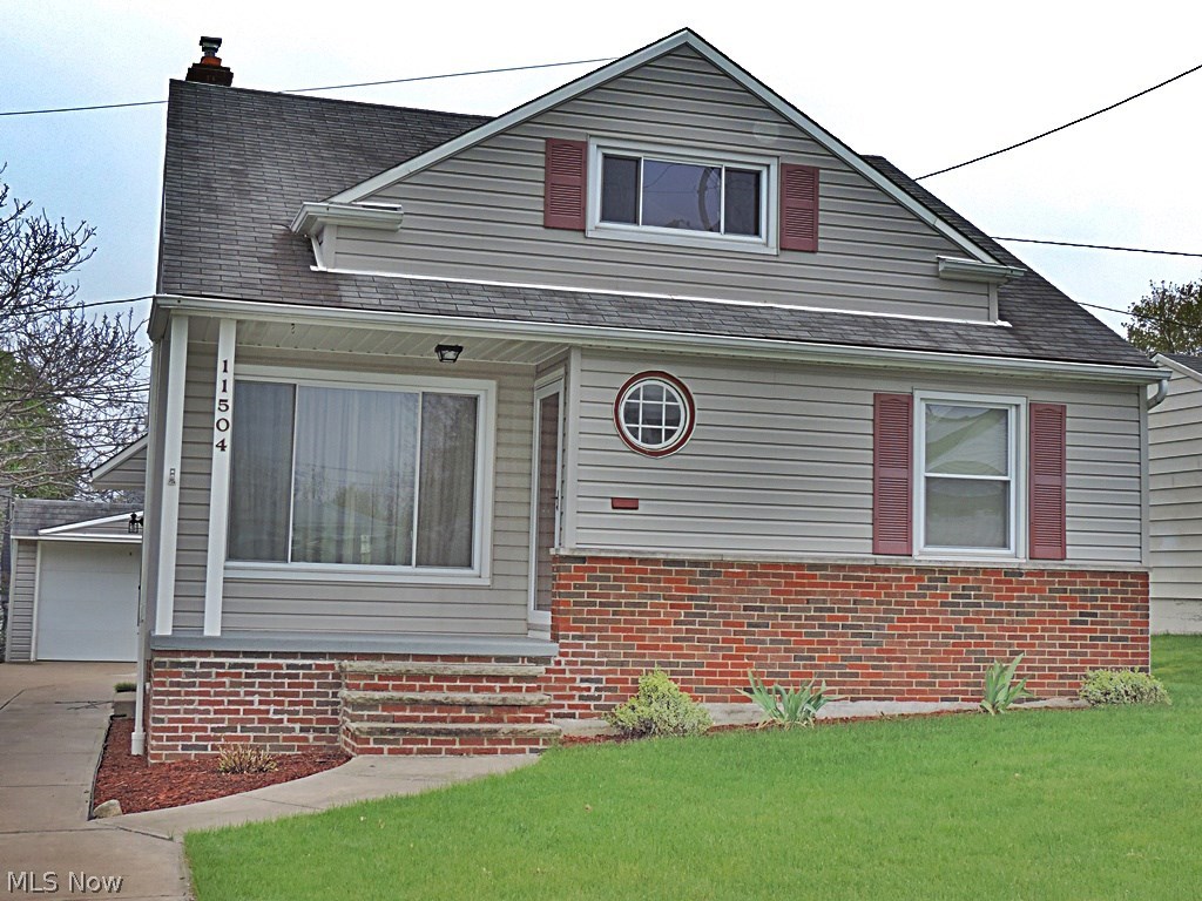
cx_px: 601
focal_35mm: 47
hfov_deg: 40.4
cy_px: 450
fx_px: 1632
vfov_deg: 30.9
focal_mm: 8.3
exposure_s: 1/1250
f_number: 3.5
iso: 400
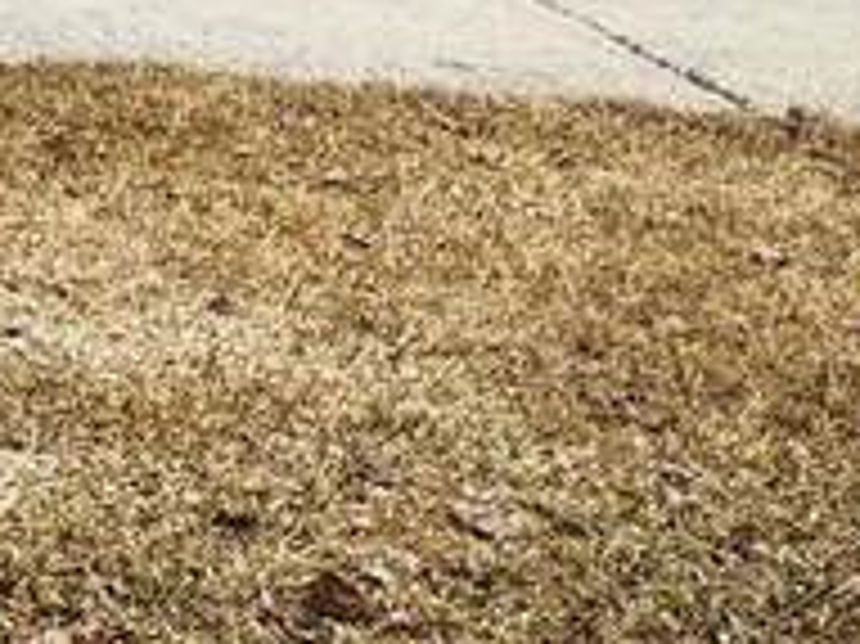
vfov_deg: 7.9
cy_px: -1482
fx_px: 3824
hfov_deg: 9.7
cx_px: -1743
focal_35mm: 154
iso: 20
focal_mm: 5.4
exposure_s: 1/1667
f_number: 1.8
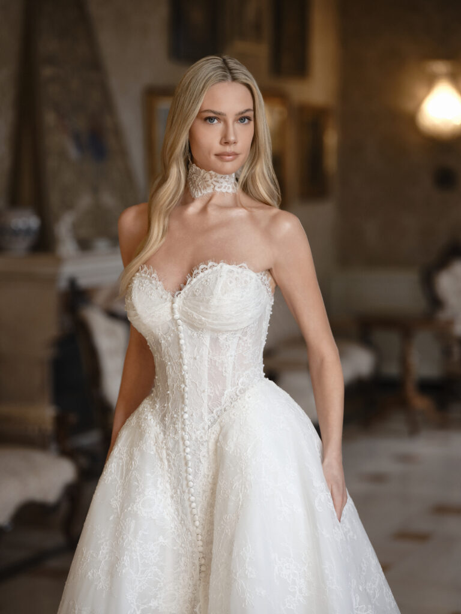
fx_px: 1545
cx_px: 230
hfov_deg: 17.0
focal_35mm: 87
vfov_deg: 22.5
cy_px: 307
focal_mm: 110
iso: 640
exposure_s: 1/125
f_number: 2.5
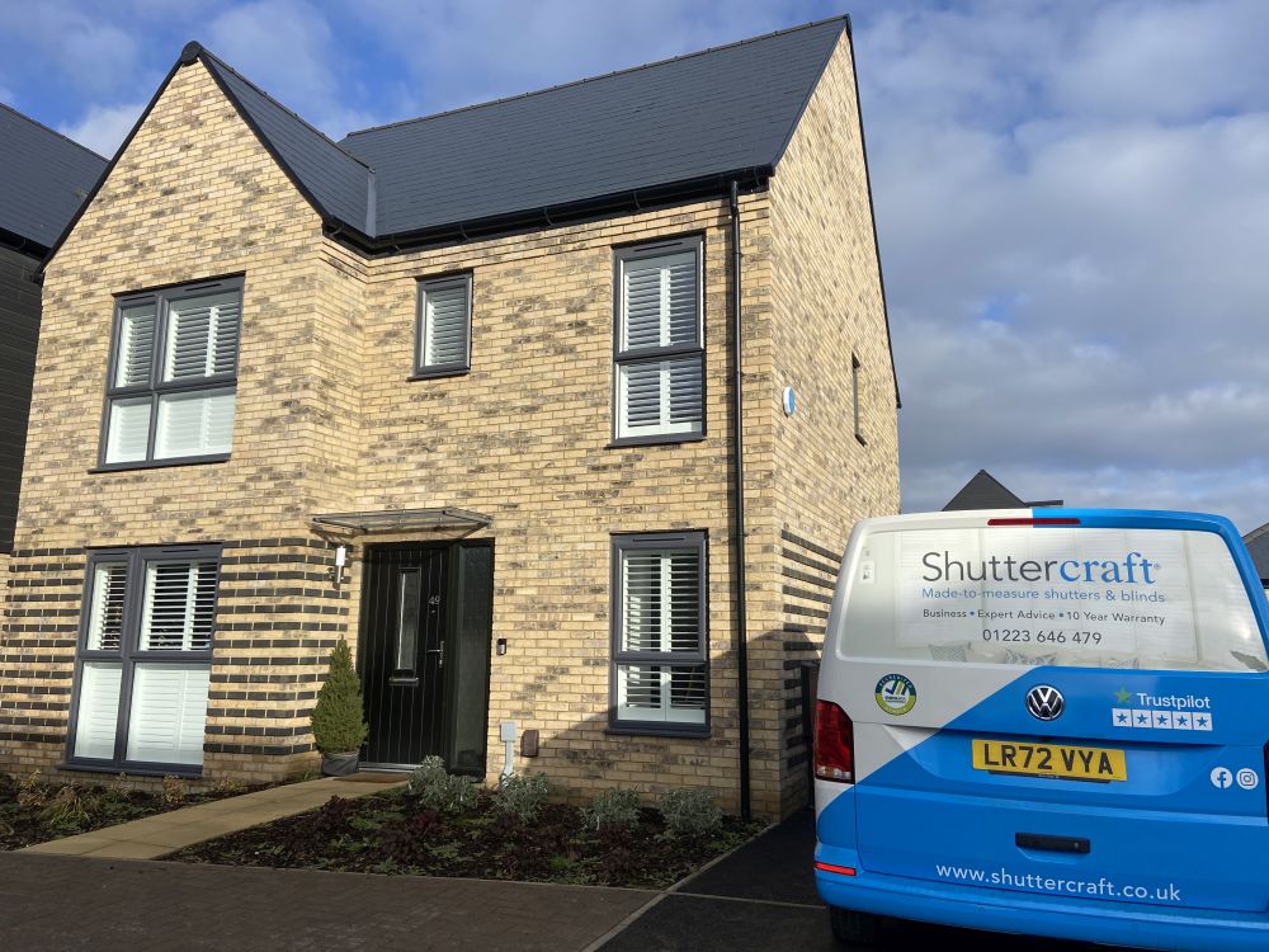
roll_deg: -0.2
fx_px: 953
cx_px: 634
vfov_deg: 53.1
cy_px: 476
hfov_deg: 67.3
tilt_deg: +9.3
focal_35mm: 26
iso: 32
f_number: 1.8
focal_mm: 4.25
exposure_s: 1/3205
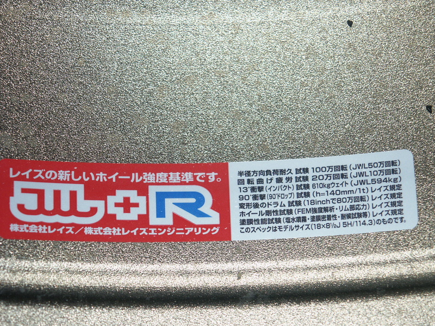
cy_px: 163
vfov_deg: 8.3
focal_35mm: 179
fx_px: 2249
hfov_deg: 11.0
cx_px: 218
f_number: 3.5
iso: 100
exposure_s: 1/180
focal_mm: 45.24
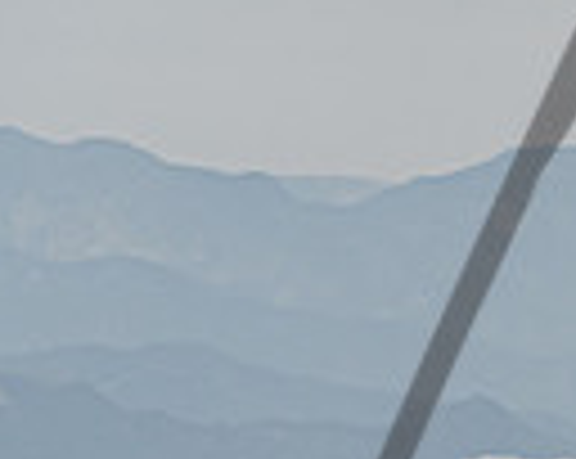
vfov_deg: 1.5
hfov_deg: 1.9
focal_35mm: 1026
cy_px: 802
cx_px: 1159
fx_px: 17464
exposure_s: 1/1600
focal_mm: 180
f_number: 7.6
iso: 320
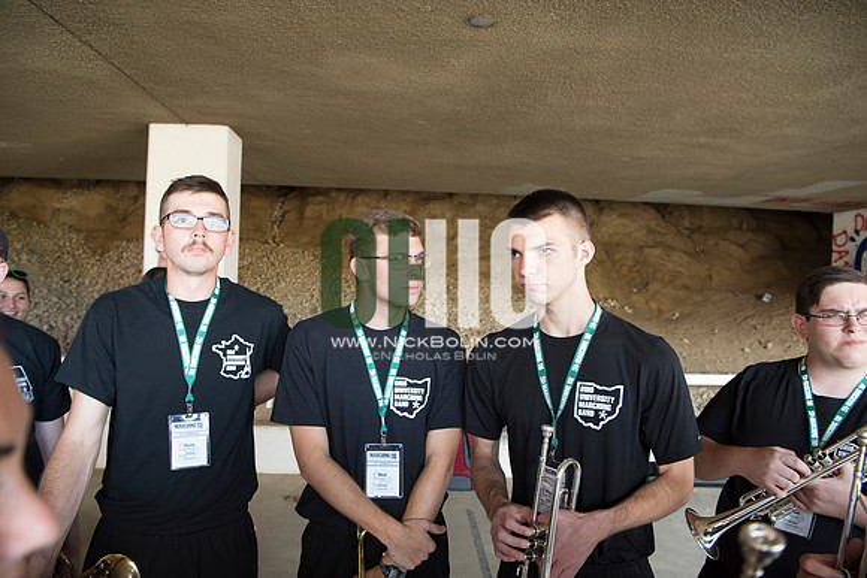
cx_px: 434
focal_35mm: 24
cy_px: 289
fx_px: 578
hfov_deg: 73.7
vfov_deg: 53.2
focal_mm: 24
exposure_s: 1/60
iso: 640
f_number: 5
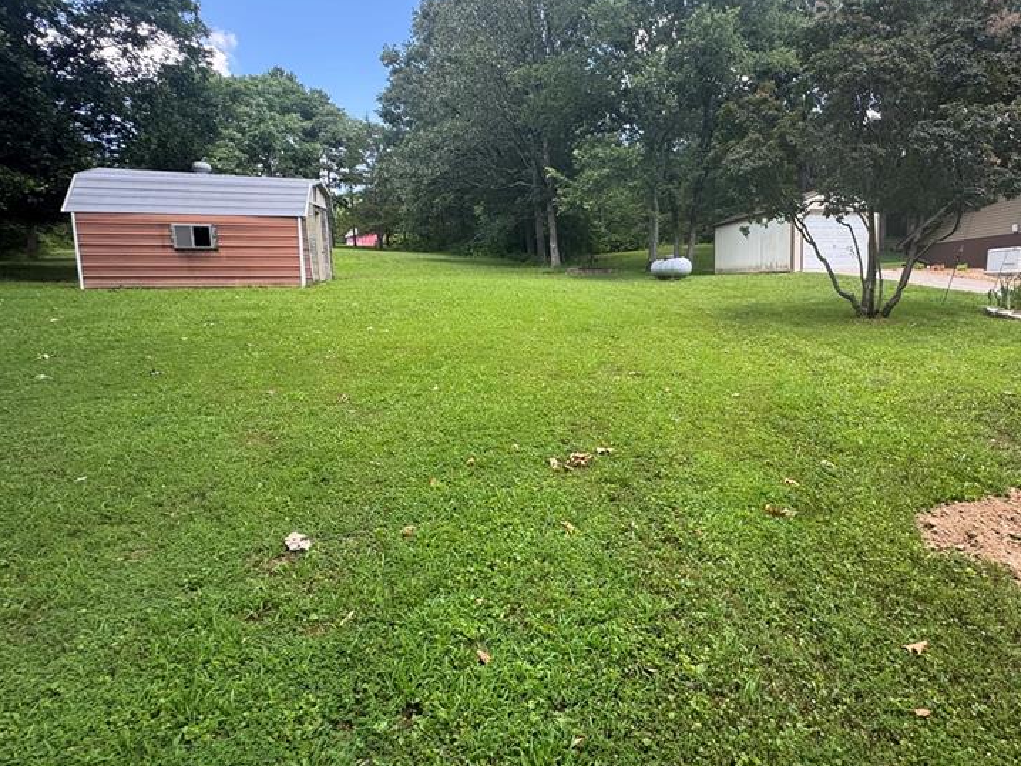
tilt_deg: -5.3
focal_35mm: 20
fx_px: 590
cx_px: 634
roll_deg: +2.1
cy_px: 347
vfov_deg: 65.9
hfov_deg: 80.3
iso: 40
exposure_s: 1/218
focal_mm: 2.22
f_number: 2.2
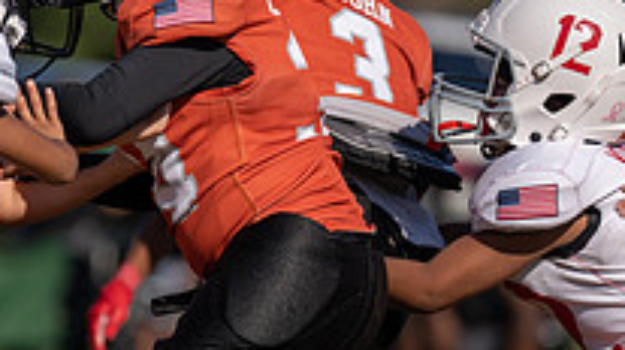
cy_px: 287
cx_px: 205
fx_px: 10431
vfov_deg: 1.9
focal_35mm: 630
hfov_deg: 3.4
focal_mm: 200
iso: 125
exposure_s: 1/4000
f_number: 2.8
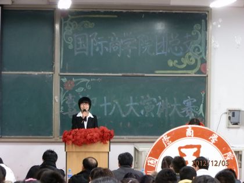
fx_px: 775
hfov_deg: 17.9
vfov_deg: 13.5
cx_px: 122
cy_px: 92
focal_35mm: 110
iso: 400
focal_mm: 19.78
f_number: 4.1
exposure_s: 1/8
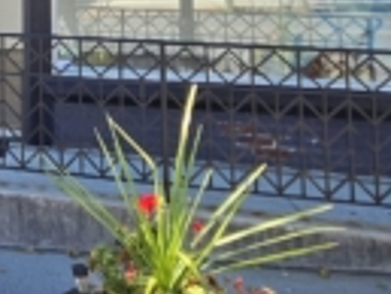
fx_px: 667
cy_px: -94
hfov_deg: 26.0
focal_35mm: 59
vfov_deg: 22.2
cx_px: -164
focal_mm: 1.74
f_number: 2.2
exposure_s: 1/189
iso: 32
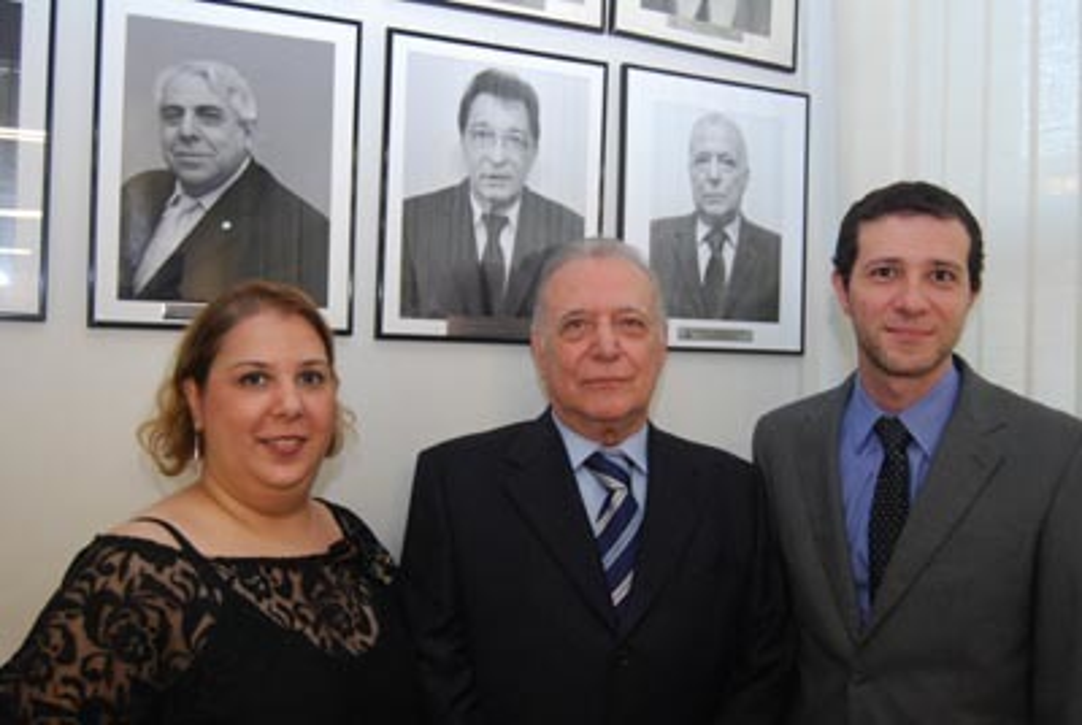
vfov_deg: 37.0
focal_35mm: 36
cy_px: 362
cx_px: 541
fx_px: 1084
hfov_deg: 53.1
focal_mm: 24
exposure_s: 1/30
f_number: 4
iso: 800
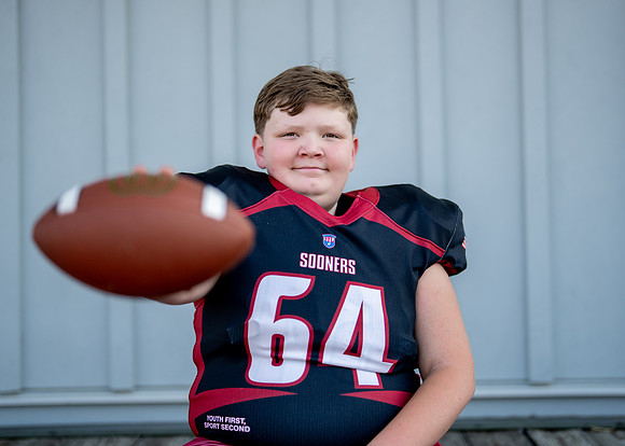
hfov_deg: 33.3
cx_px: 315
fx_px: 1046
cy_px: 201
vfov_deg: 24.1
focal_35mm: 59
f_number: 1.2
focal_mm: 50
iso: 100
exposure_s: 1/2000
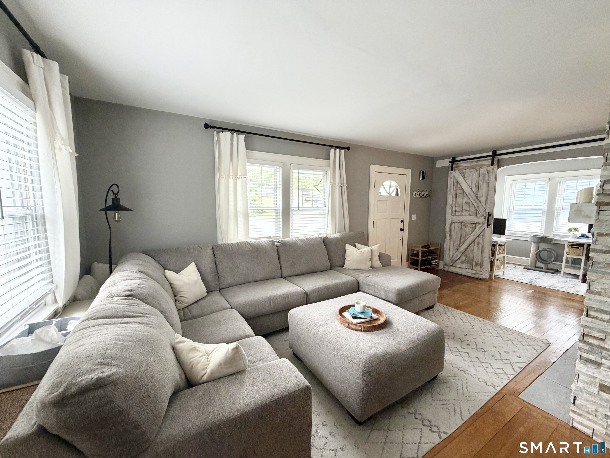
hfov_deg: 102.1
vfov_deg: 85.7
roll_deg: -0.2
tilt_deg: -5.3
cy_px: 229
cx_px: 305
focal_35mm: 14
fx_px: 247
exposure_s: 1/74
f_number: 2.2
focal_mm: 2.22
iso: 320
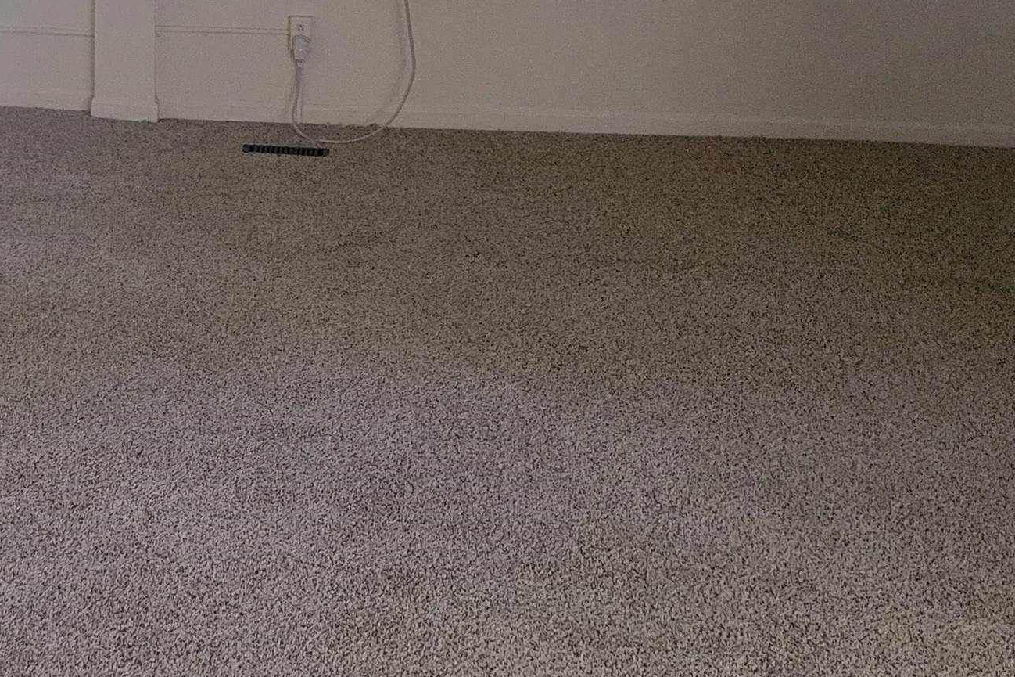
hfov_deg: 30.2
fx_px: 1804
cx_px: 127
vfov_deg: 19.8
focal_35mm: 64
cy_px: -164
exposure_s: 1/40
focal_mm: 5.4
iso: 500
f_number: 1.8
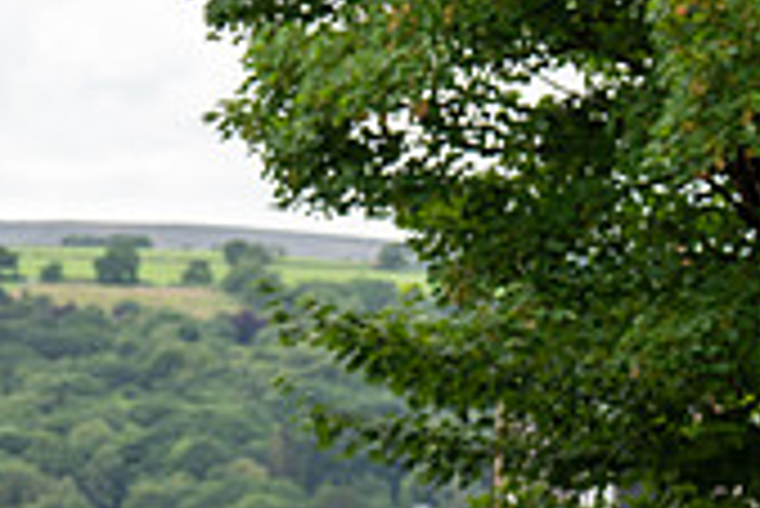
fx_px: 5071
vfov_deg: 5.7
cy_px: 780
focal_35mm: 240
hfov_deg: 8.6
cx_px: 432
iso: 500
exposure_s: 1/500
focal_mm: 70
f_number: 3.5
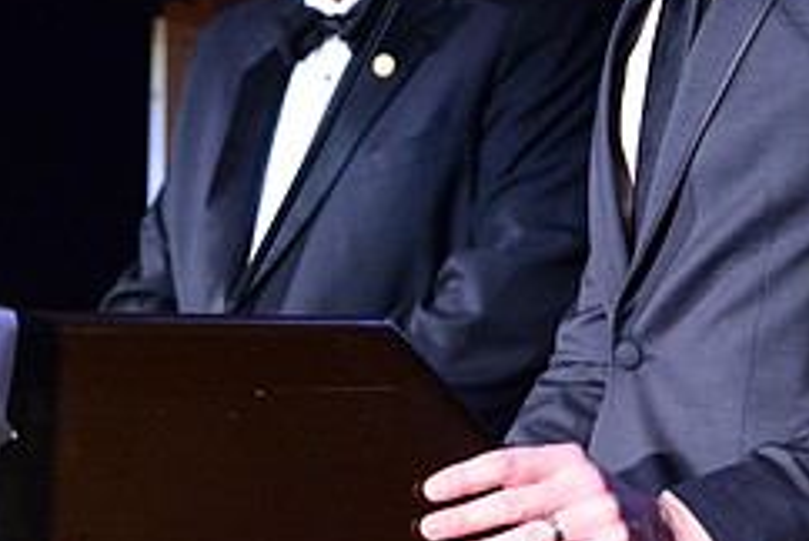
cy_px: -45
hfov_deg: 10.0
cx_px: 578
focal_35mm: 206
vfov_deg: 6.7
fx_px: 4635
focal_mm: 86
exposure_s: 1/60
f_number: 5.6
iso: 6400
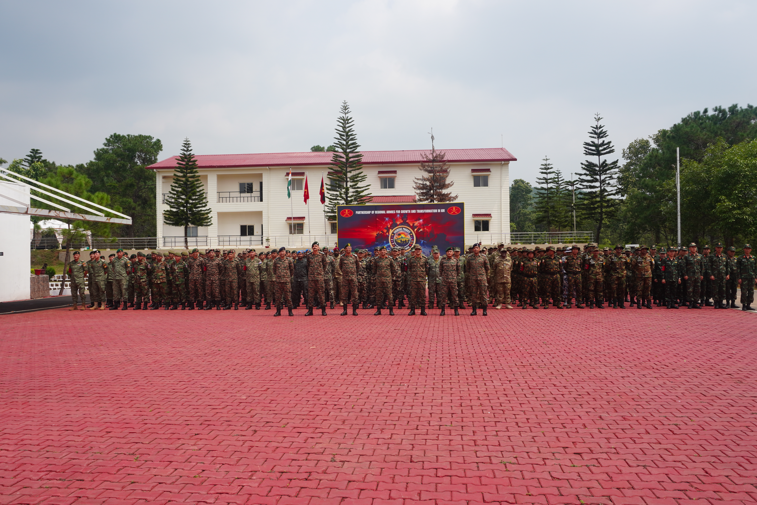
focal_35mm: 30
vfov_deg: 43.6
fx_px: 631
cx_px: 378
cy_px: 252
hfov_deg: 61.9
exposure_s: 1/160
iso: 100
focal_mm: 20
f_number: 10
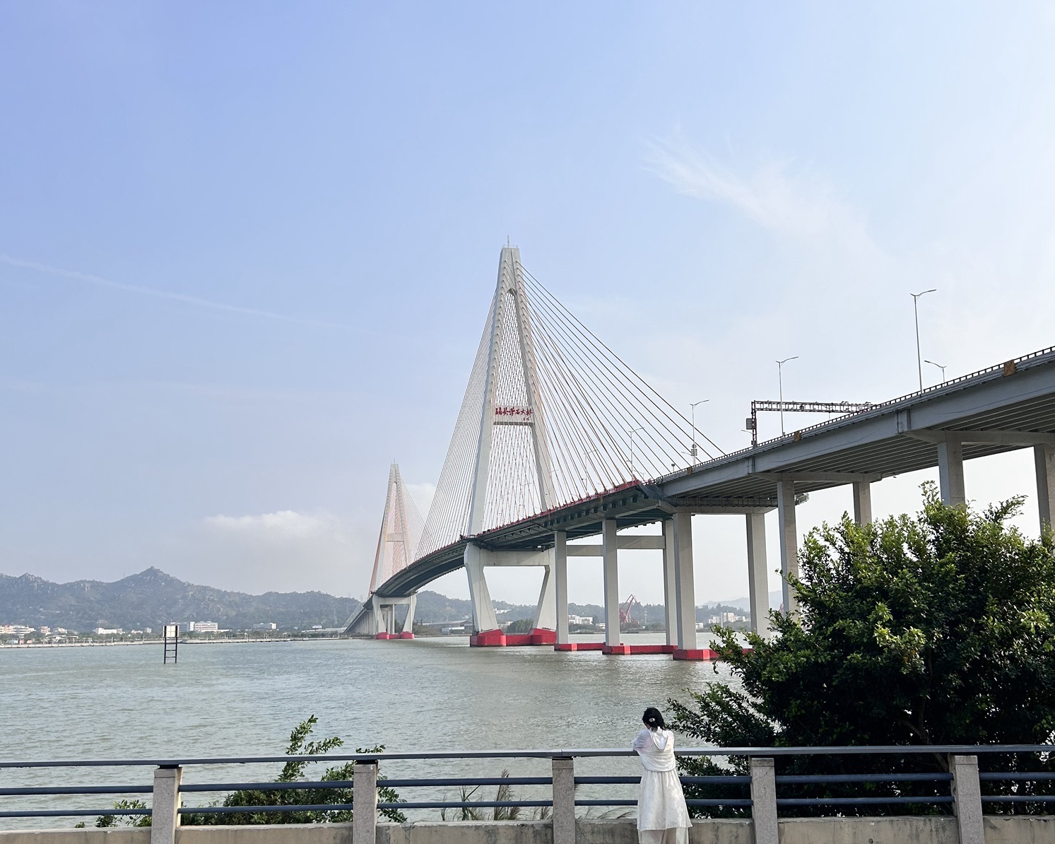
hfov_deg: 52.9
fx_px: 1061
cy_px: 487
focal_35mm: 34
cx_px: 528
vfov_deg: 43.2
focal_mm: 5.7
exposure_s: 1/5076
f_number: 1.5
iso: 50
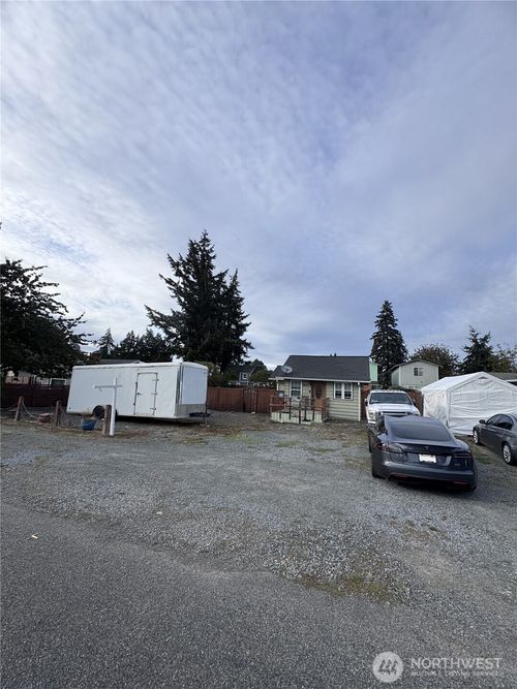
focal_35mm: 14
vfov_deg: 102.1
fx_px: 279
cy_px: 344
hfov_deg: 85.7
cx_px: 258
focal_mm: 2.22
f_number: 2.2
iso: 50
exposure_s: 1/1160
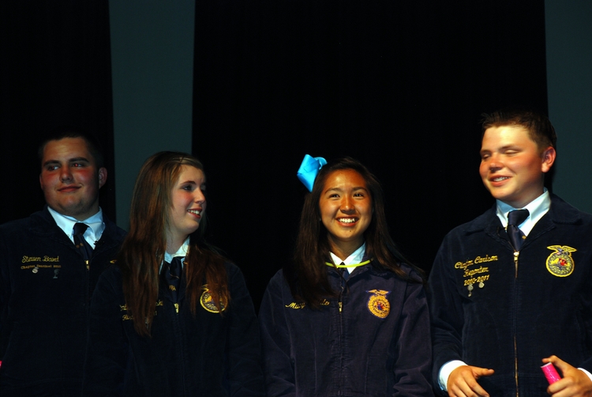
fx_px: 2223
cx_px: 296
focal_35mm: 135
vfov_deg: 10.2
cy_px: 198
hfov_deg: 15.2
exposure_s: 1/60
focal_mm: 90
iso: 220
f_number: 5.6
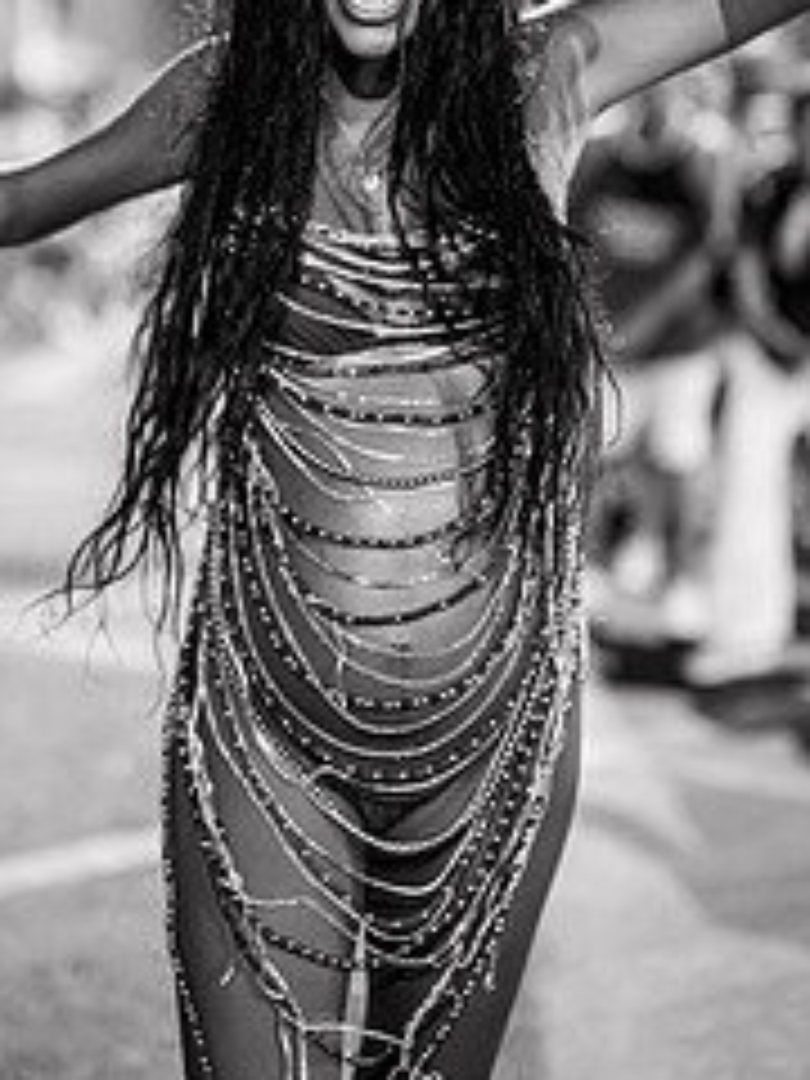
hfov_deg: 16.4
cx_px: 346
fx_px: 2808
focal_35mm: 90
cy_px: 238
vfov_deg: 21.5
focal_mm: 50
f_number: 1.2
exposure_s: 1/320
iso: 2000
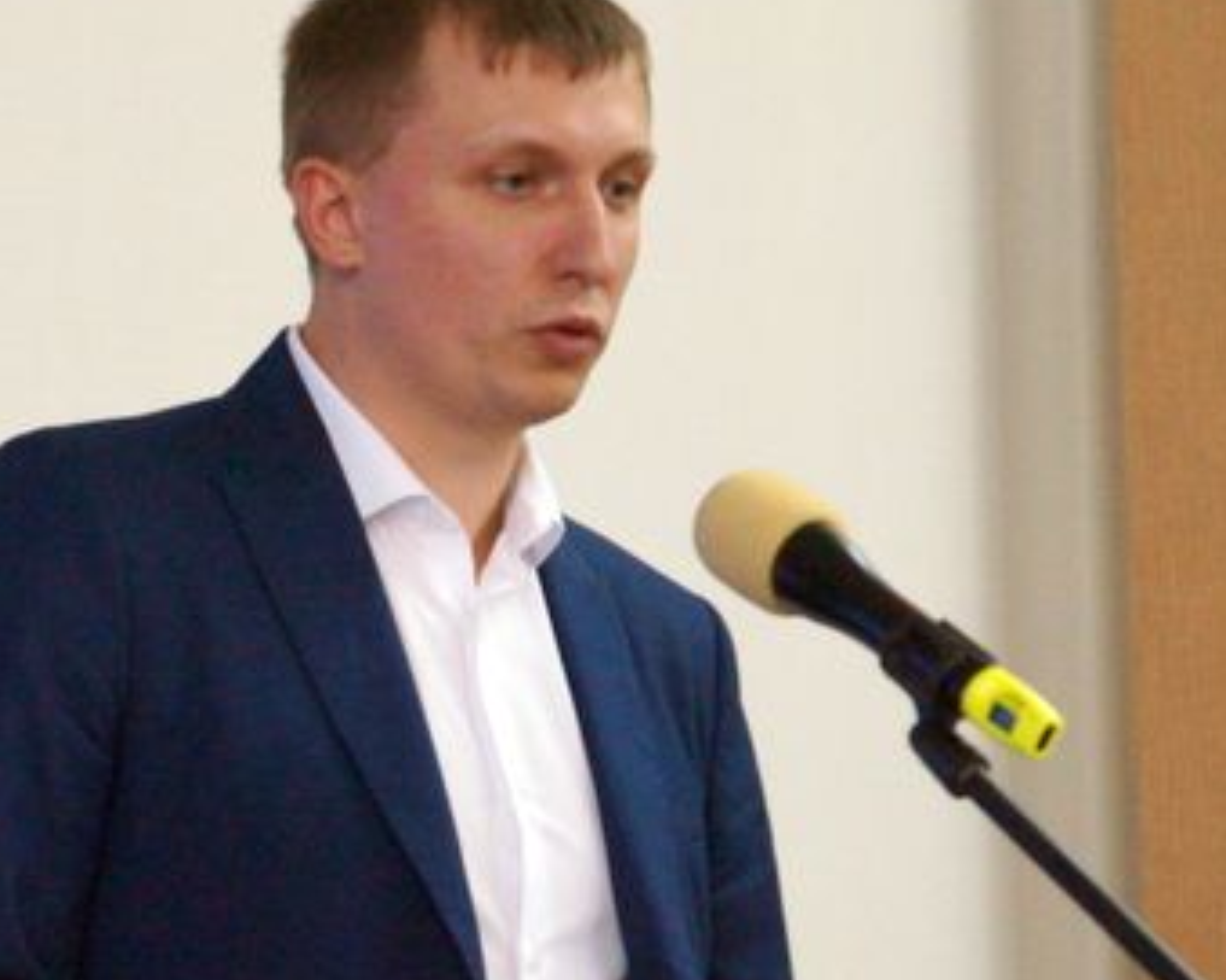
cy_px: 674
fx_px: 14218
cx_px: 452
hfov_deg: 4.9
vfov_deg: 3.9
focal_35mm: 392
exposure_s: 1/80
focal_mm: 135
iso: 3200
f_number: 5.6
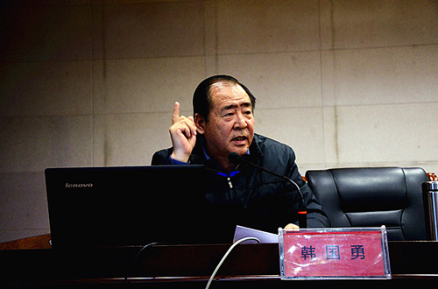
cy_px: 144
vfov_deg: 27.9
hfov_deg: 41.2
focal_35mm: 48
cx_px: 219
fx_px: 582
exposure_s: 1/50
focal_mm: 32
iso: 2000
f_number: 4.2
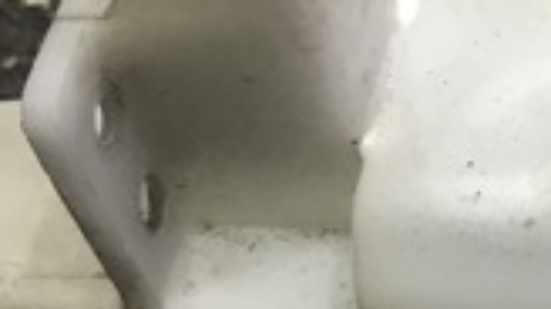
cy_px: 35
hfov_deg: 16.7
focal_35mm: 119
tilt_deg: -66.9
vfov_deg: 10.1
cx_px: 769
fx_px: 1737
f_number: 1.8
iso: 64
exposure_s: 1/17
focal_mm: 3.99
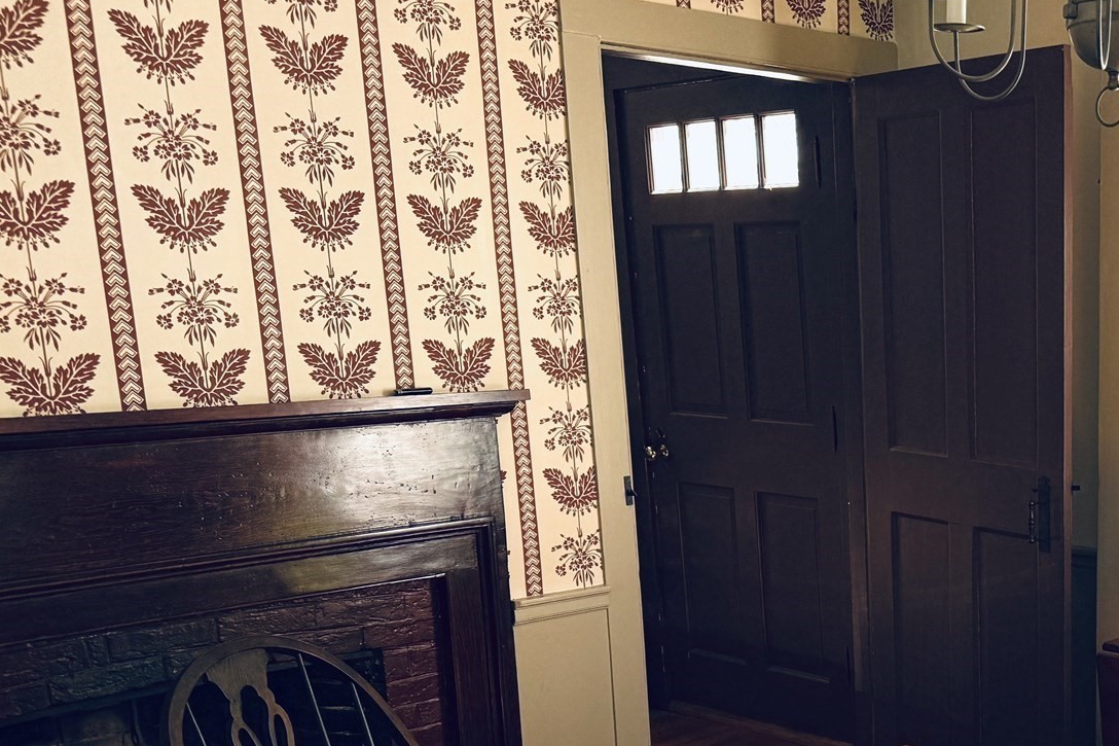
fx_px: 1461
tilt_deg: -13.9
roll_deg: +0.1
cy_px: 633
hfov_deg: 38.7
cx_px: 1030
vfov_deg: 27.8
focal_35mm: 47
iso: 64
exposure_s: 1/253
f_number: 1.78
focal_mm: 6.76
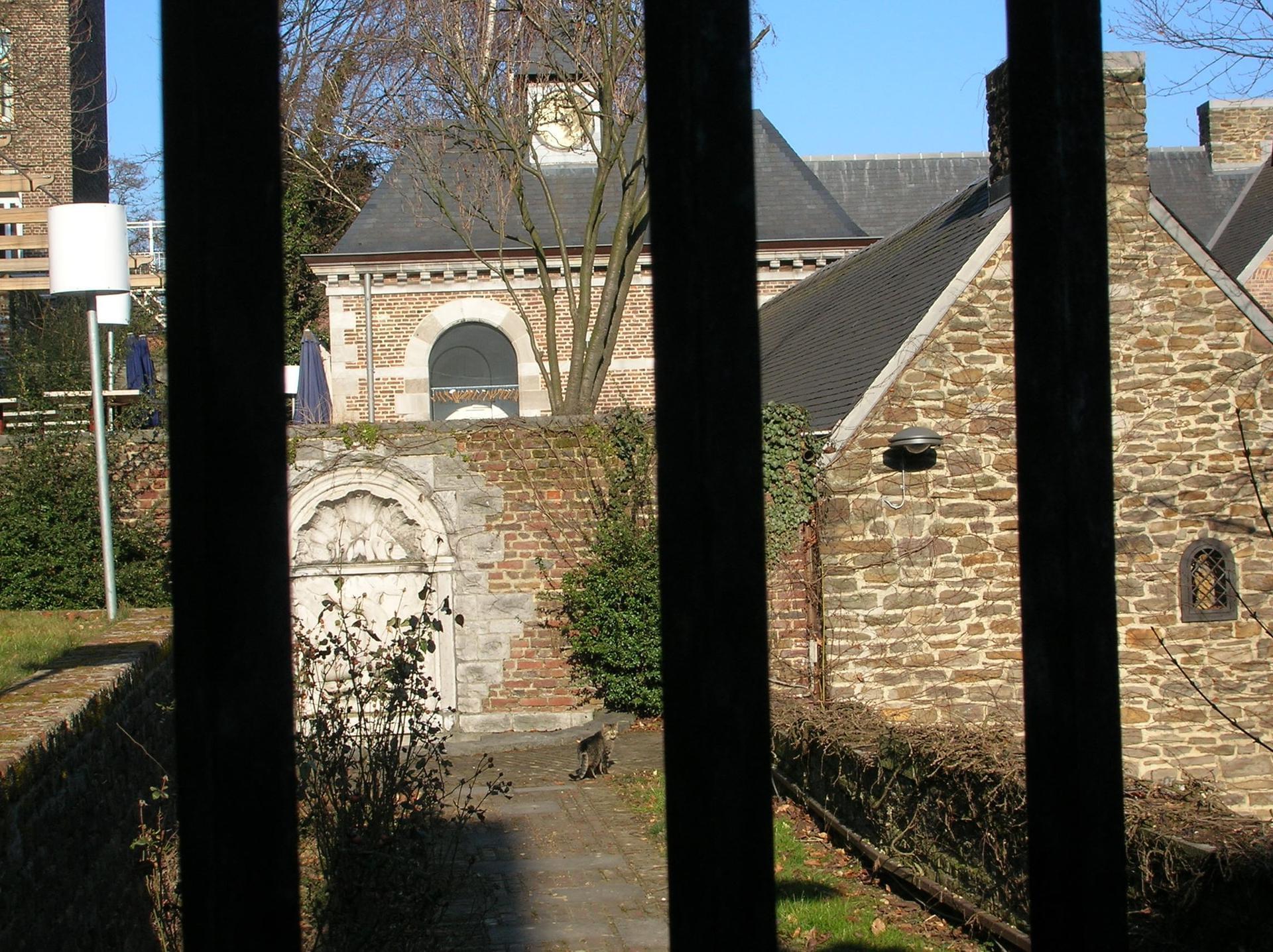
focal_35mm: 58
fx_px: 2131
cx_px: 636
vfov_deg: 25.2
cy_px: 476
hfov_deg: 33.3
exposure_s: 1/197
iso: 50
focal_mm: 9.7
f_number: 5.9
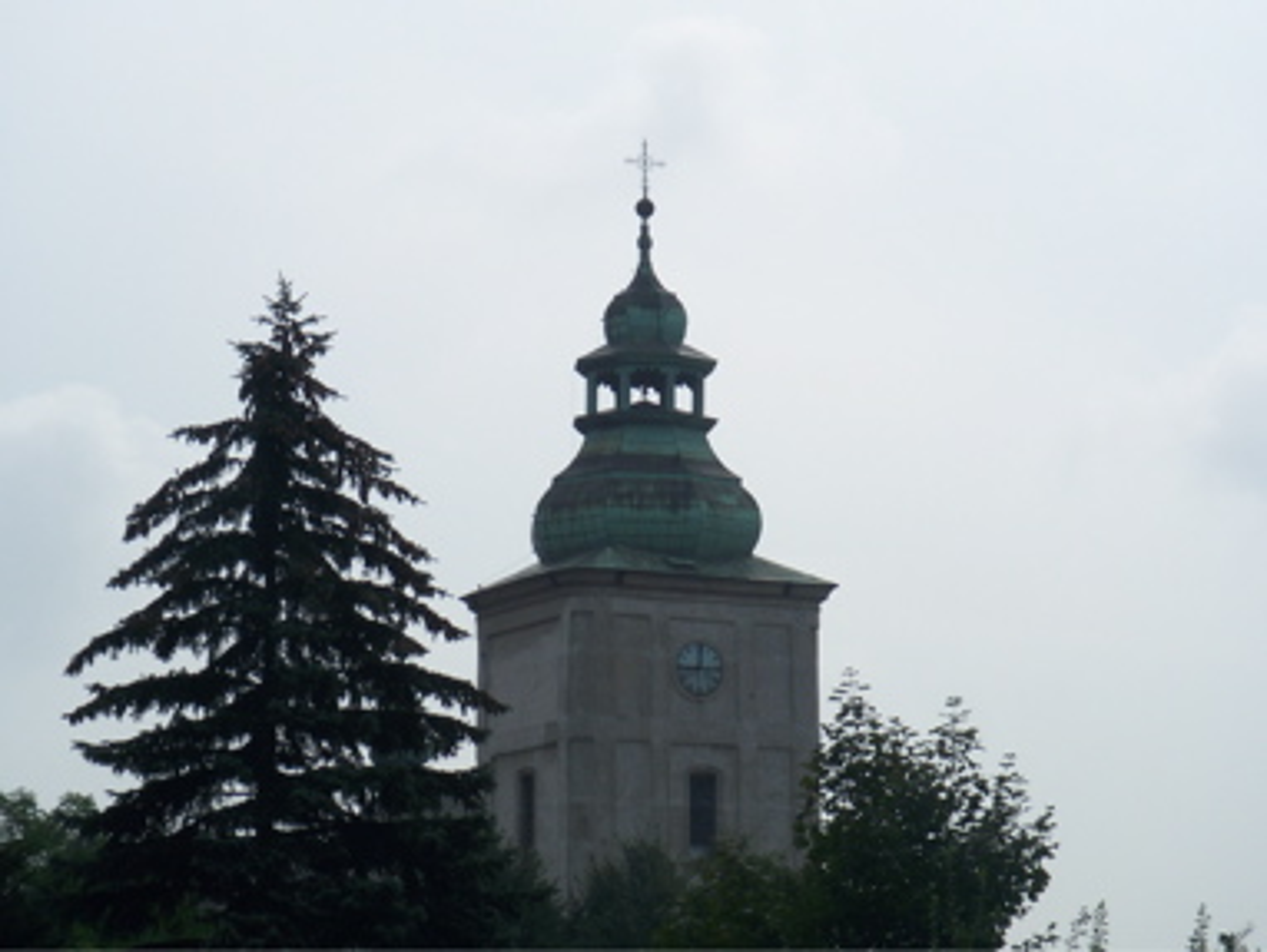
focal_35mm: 117
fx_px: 4285
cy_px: 476
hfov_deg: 16.8
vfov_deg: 12.7
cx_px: 634
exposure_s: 1/400
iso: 64
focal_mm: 19.2
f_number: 8
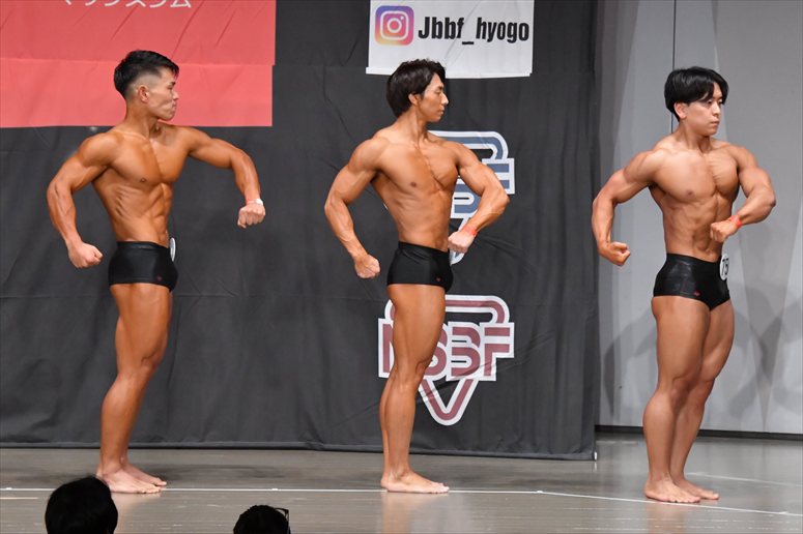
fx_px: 4838
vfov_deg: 6.3
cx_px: 402
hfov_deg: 9.5
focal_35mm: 217
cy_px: 267
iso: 6400
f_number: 5.6
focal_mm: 145
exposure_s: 1/400
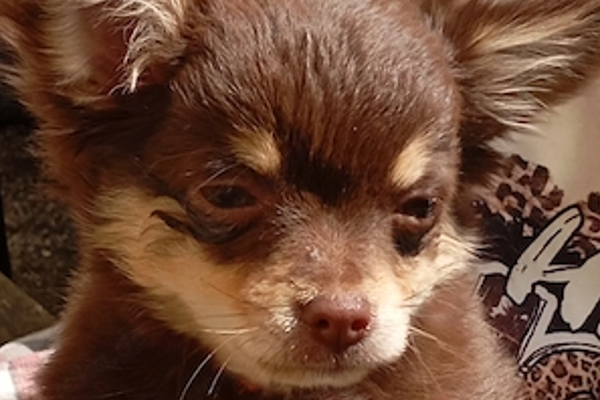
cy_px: 246
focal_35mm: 130
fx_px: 2166
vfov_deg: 10.5
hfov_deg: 15.8
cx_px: 301
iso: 103
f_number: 1.8
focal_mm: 4.27
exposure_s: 1/461
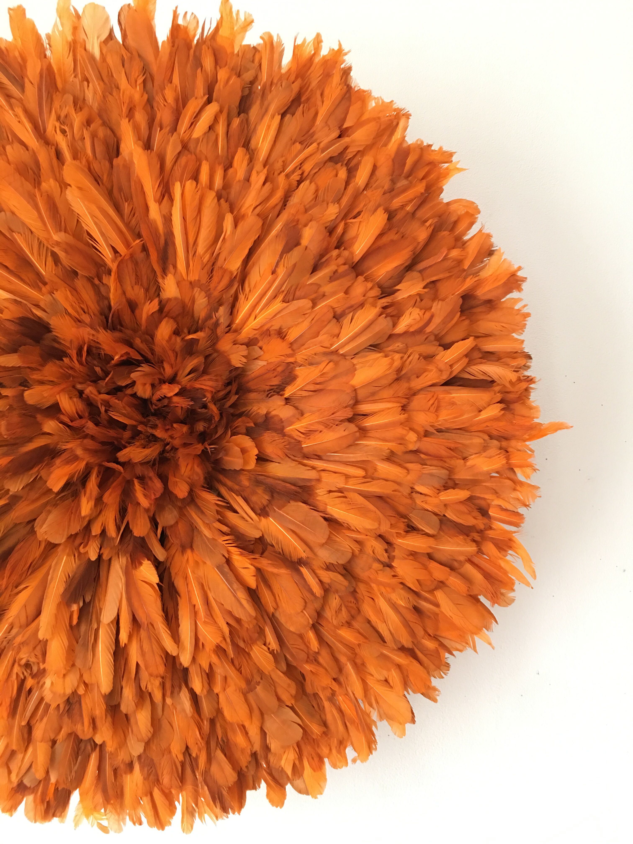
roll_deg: -2.7
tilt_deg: +4.9
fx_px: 707
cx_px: 316
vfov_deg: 61.7
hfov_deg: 48.2
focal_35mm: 29
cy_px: 422
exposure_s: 1/10
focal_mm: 4.15
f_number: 2.2
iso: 80
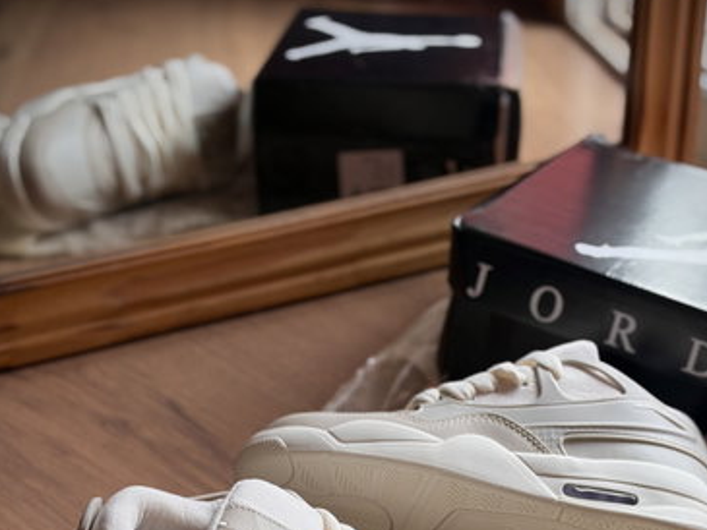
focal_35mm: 76
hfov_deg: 25.6
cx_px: 382
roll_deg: -3.7
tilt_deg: -38.5
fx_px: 1553
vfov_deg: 19.1
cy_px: 471
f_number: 1.6
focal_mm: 5.96
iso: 32
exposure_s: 1/122
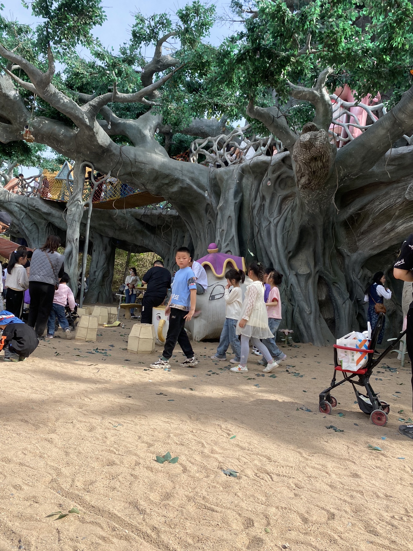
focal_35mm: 26
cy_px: 276
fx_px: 414
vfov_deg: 67.3
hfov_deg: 53.1
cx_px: 206
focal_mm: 4.25
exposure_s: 1/1082
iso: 32
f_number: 1.8
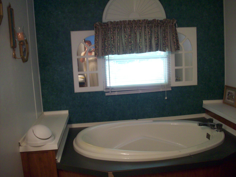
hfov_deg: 50.1
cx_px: 118
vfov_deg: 38.7
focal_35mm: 37
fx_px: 252
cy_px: 88
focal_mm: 6.2
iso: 160
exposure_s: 1/18.6
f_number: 2.8
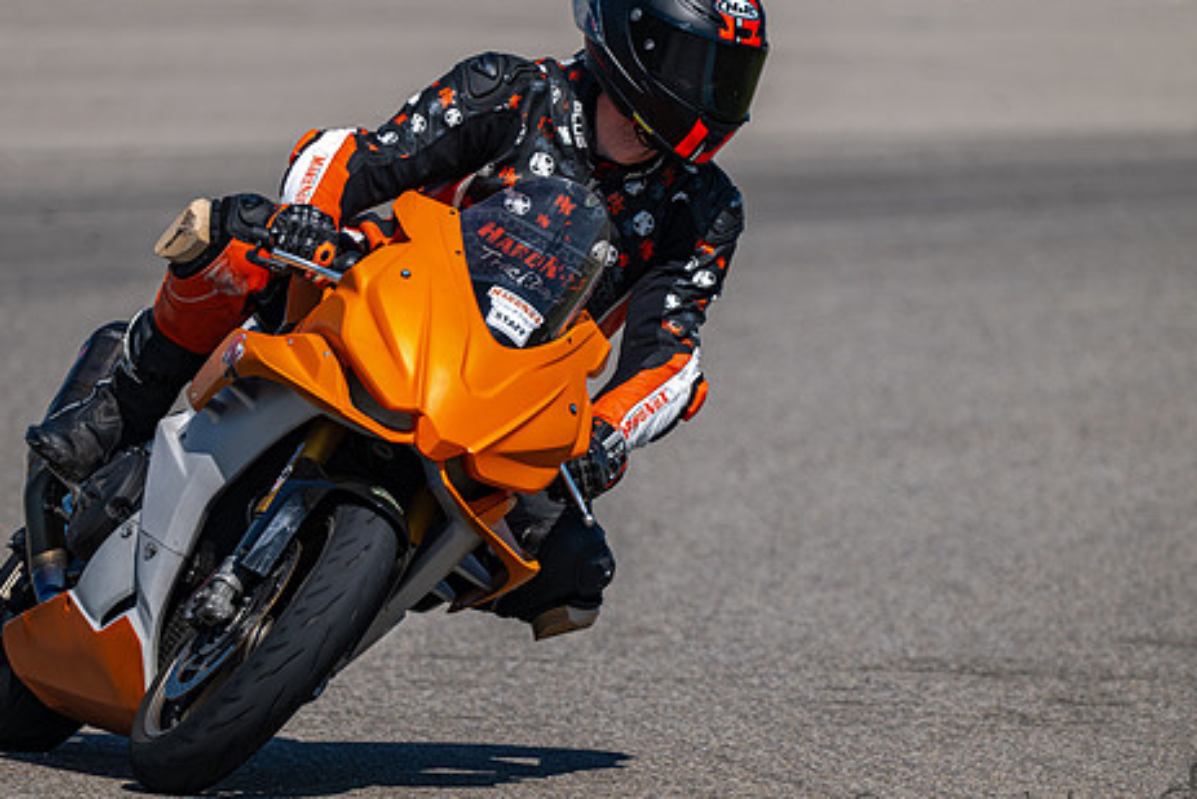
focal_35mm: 752
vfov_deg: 1.8
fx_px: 25010
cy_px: 358
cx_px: 499
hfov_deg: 2.7
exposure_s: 1/1250
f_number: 6.3
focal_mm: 600
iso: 140
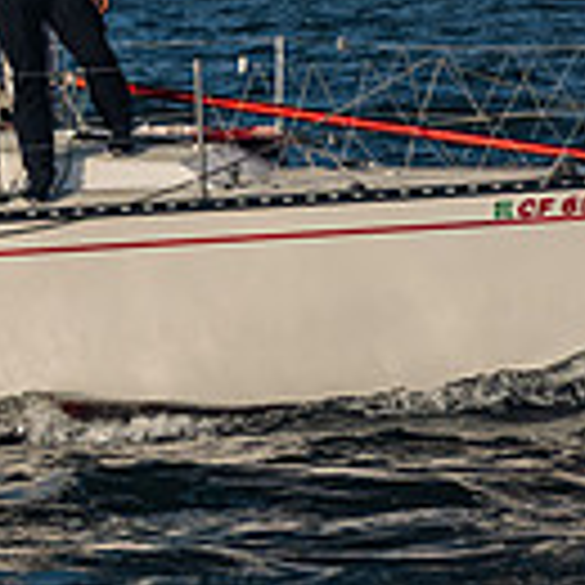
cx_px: -482
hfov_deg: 2.6
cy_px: -214
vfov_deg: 2.6
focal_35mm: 684
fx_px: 13078
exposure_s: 1/1000
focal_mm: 180
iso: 400
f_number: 8
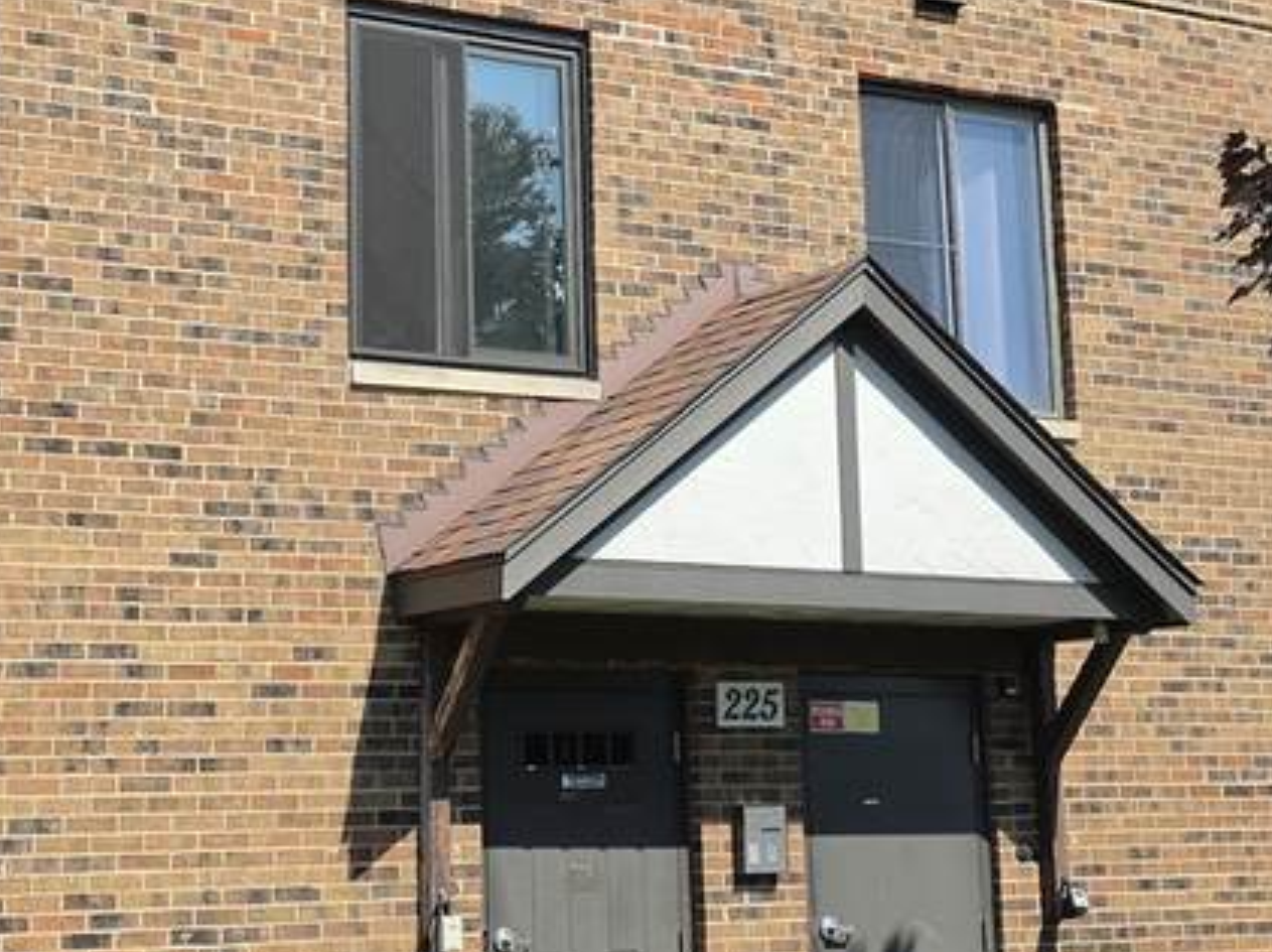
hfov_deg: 27.8
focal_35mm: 70
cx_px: 604
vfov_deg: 20.9
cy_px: 272
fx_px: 2570
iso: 64
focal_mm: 6.5
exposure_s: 1/5955
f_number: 1.4
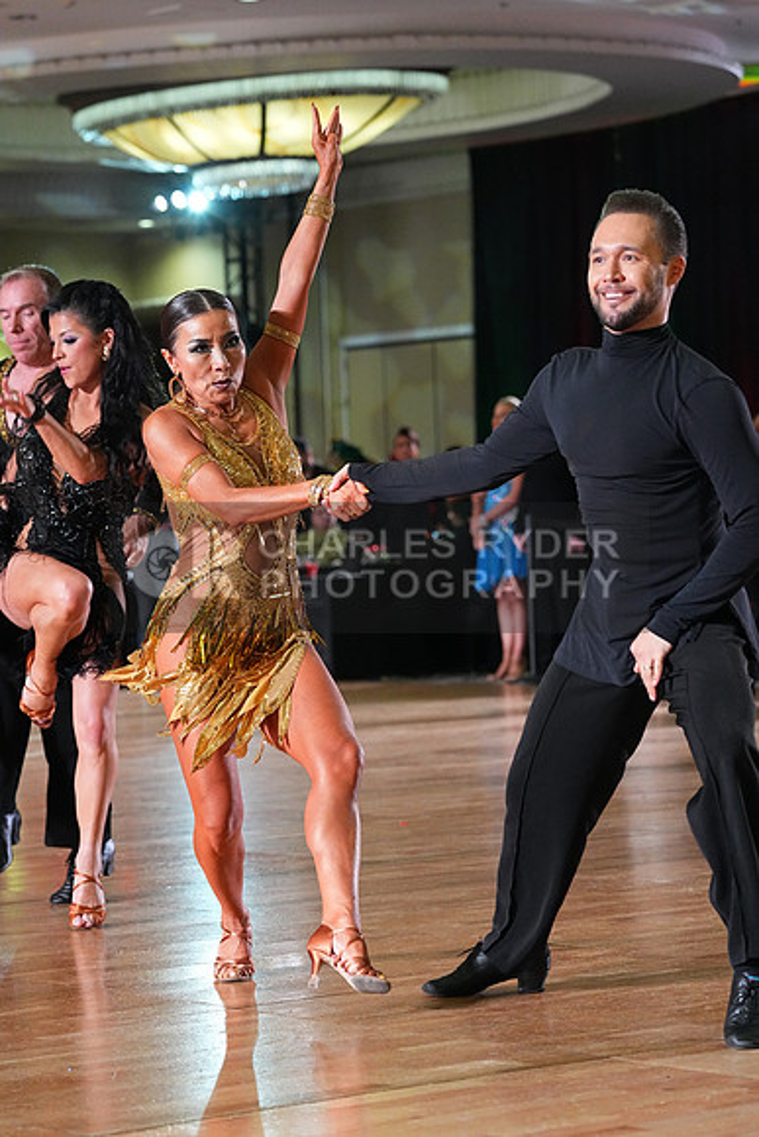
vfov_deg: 18.3
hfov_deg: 12.2
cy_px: 568
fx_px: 3540
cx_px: 380
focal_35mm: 112
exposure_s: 1/400
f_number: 5
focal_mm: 112
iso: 8000
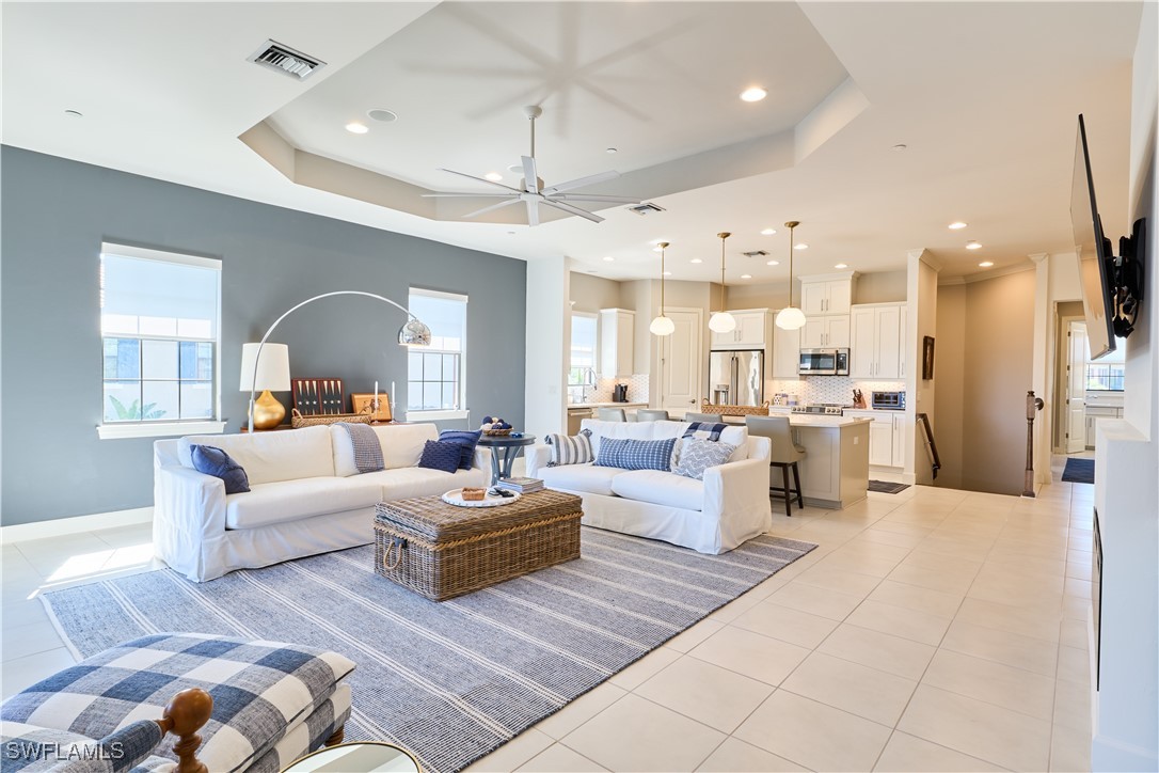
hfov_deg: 90.0
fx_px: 579
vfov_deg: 67.4
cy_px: 386
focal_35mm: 18
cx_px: 580
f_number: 14
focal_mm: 18
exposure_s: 1/3.23
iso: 200
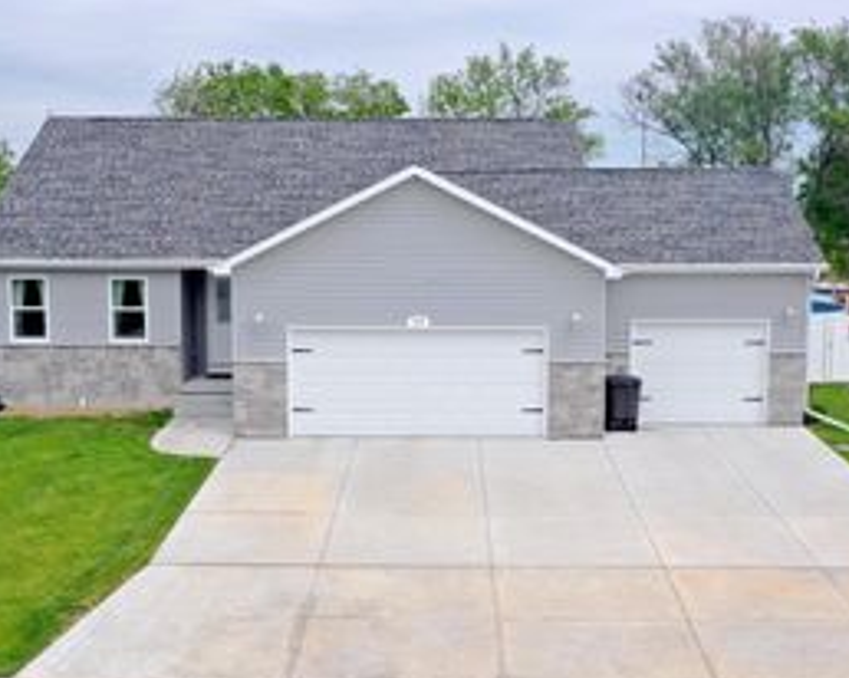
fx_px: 1281
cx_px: 444
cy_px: 354
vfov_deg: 29.6
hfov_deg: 36.7
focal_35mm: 51
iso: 100
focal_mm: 10.26
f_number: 5.6
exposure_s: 1/500
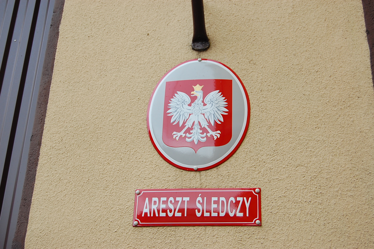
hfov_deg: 35.1
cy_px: 124
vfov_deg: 23.7
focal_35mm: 57
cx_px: 187
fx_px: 592
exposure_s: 1/100
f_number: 6.3
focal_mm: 38
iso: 400
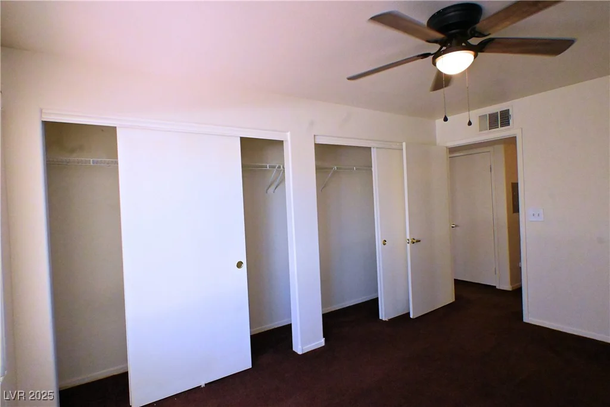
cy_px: 204
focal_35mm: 20
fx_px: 330
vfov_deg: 63.2
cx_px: 305
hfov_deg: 85.4
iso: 6400
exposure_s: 1/200
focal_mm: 13
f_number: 11
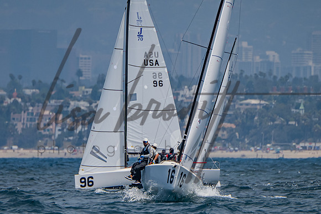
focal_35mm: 806
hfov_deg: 2.6
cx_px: 159
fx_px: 7190
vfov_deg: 1.7
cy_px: 187
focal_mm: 400
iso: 400
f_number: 6.3
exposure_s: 1/2500
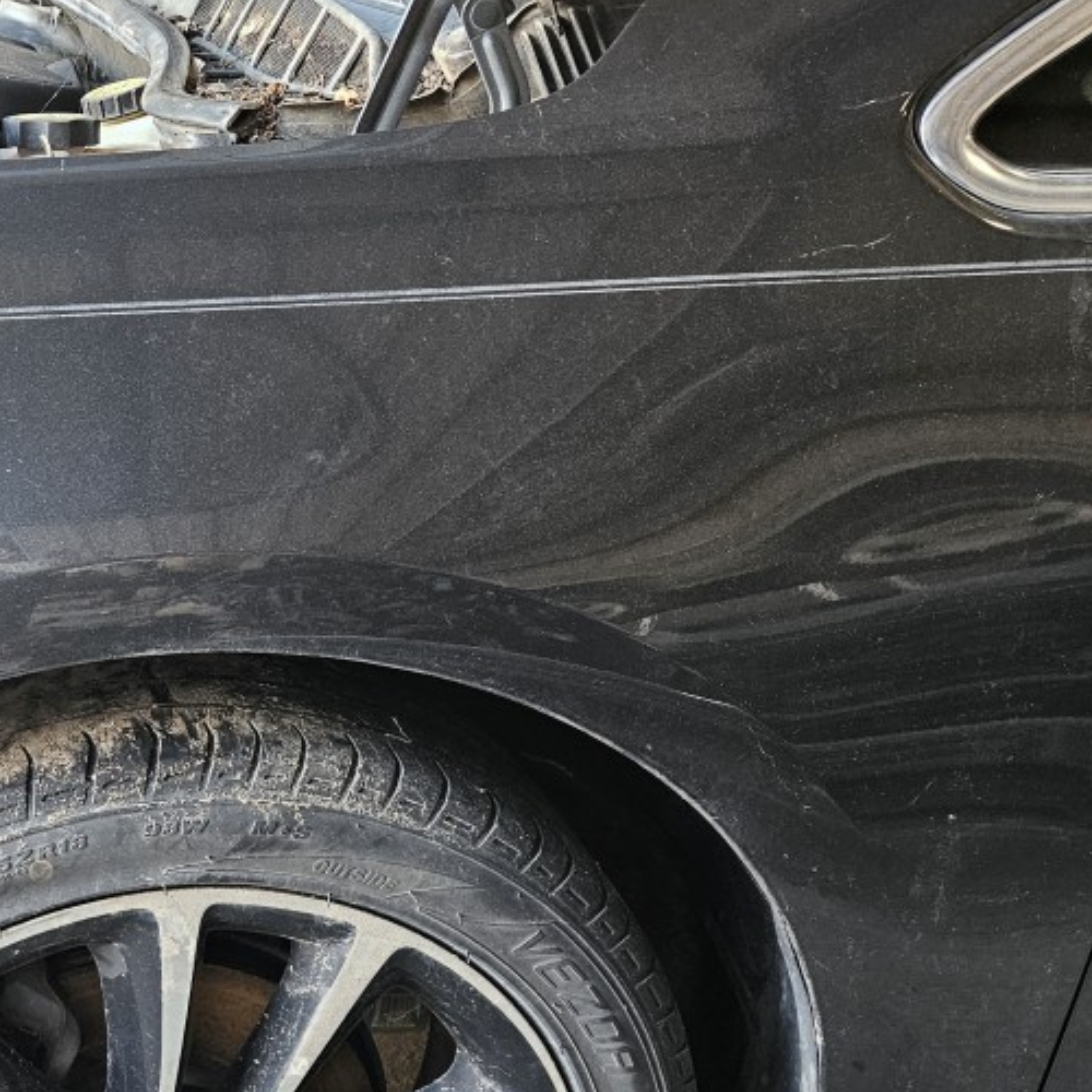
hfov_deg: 30.8
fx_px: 1856
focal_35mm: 52
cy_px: 799
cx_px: 48
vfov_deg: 32.3
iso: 320
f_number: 1.8
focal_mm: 5.4
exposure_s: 1/120
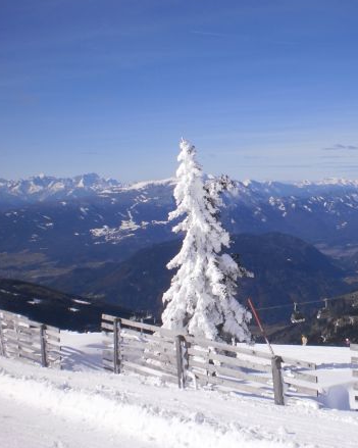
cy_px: 221
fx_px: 636
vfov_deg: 38.8
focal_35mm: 48
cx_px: 280
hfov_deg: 30.7
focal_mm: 6.3
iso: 100
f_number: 4.6
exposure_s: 1/2000
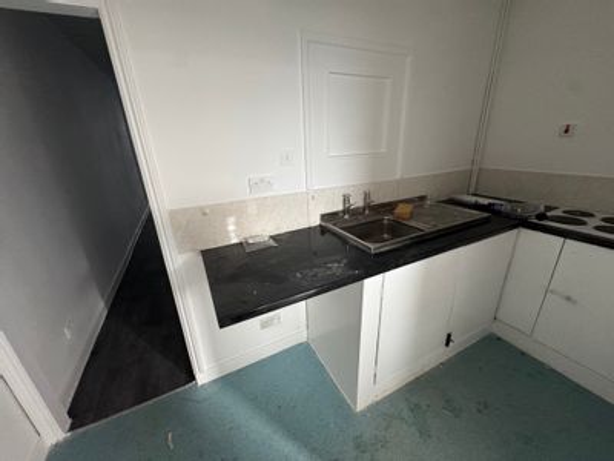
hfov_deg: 102.1
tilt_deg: -19.6
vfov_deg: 85.7
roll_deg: +3.1
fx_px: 248
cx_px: 307
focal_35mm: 14
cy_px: 230
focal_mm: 2.22
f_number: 2.2
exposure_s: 1/60
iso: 500
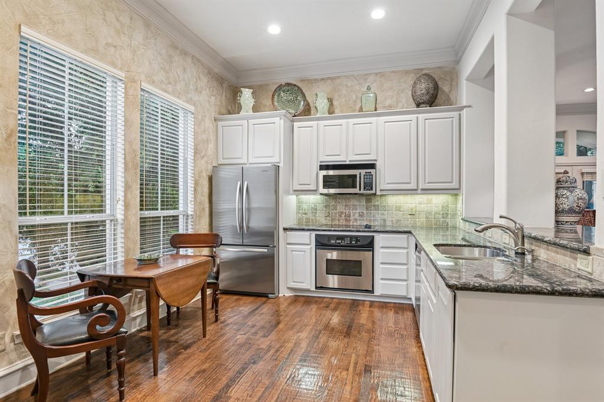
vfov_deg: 64.5
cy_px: 201
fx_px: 319
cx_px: 302
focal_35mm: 19
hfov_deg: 86.9
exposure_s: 1/5
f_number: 8
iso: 400
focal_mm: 19
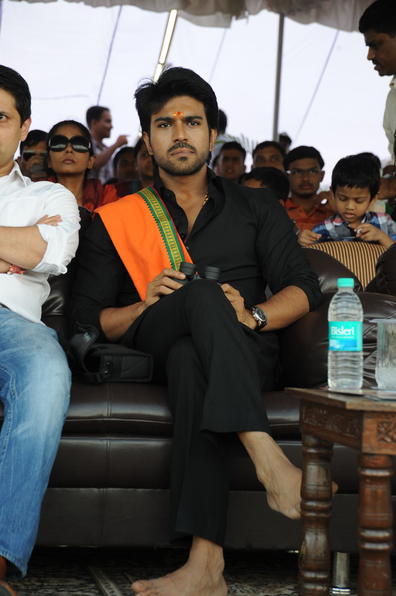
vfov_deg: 18.6
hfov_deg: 12.4
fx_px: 1817
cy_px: 298
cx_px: 198
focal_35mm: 110
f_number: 7.1
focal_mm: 110
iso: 500
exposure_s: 1/125
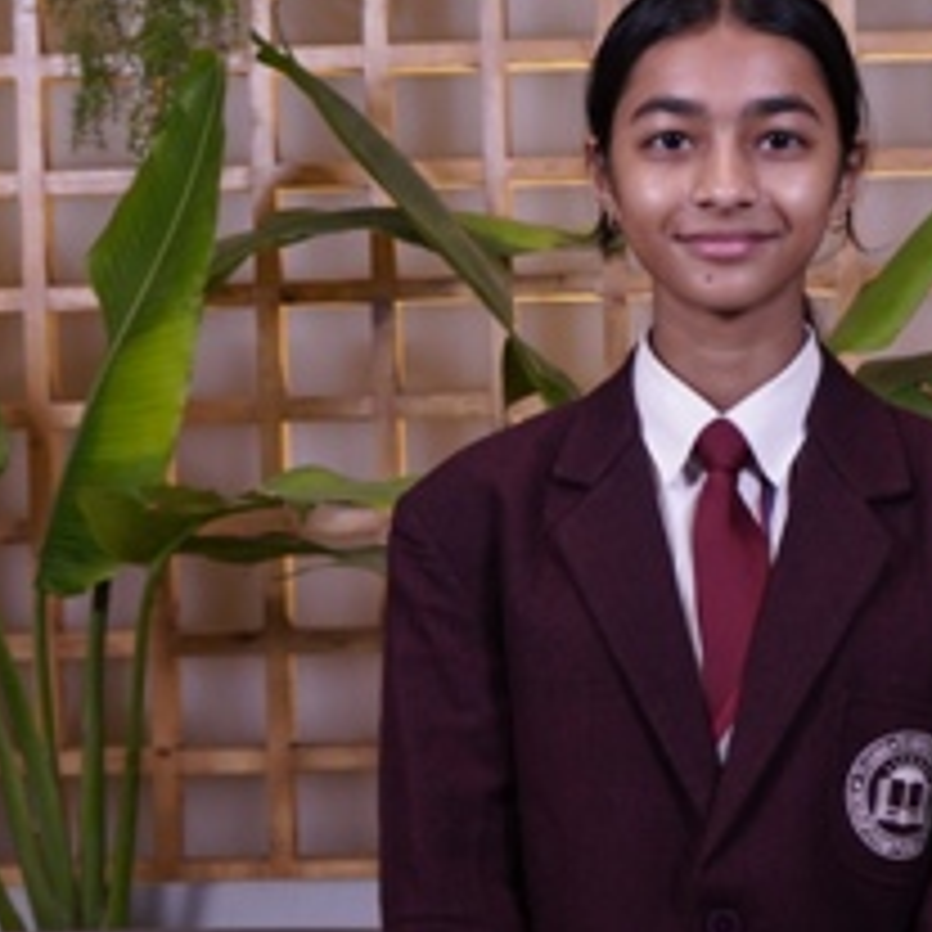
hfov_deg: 19.1
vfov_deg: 19.3
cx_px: 711
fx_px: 2741
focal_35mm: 90
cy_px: 461
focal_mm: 33
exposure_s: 1/125
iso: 500
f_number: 5
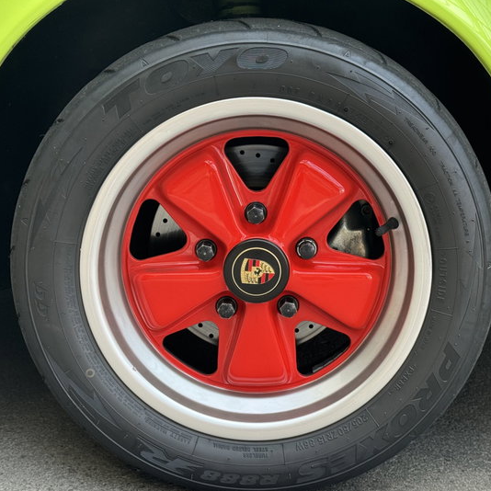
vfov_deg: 28.2
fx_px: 979
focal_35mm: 61
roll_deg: -2.0
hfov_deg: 28.1
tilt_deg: -14.7
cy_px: 262
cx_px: 278
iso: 100
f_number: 1.78
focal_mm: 6.76
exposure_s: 1/153
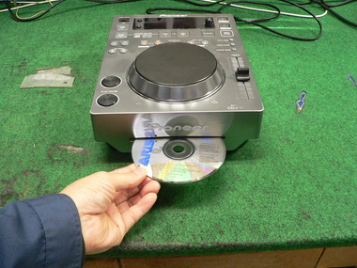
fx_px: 371
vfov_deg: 39.7
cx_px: 178
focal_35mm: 36
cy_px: 134
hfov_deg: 51.4
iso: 200
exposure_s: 1/13
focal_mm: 6
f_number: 2.8
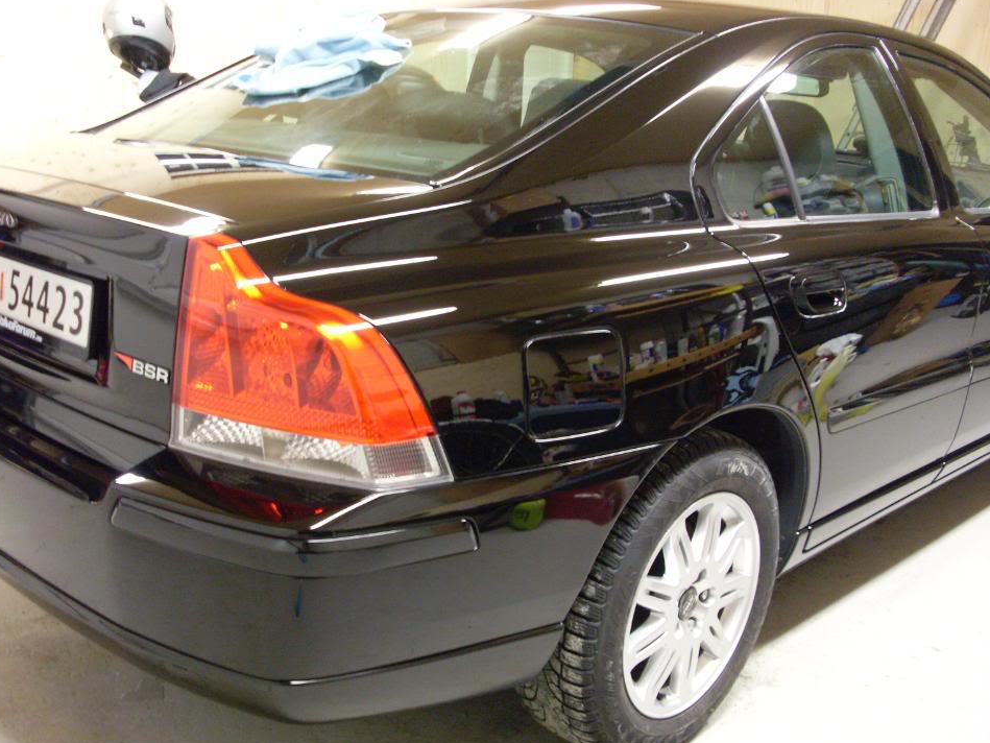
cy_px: 373
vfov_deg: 35.1
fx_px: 1173
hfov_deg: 45.8
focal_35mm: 41
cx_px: 473
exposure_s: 1/8
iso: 200
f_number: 3
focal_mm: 6.3
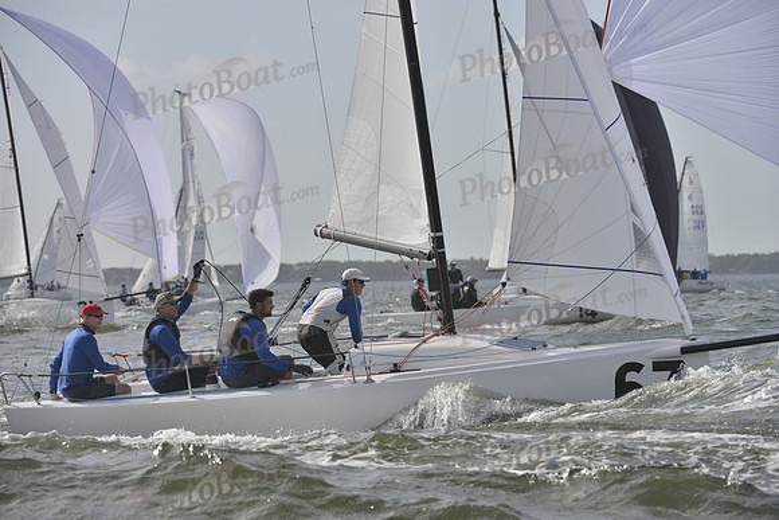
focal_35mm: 200
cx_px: 390
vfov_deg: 6.9
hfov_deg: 10.3
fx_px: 4329
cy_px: 260
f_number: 7.1
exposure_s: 1/2000
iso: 400
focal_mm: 200
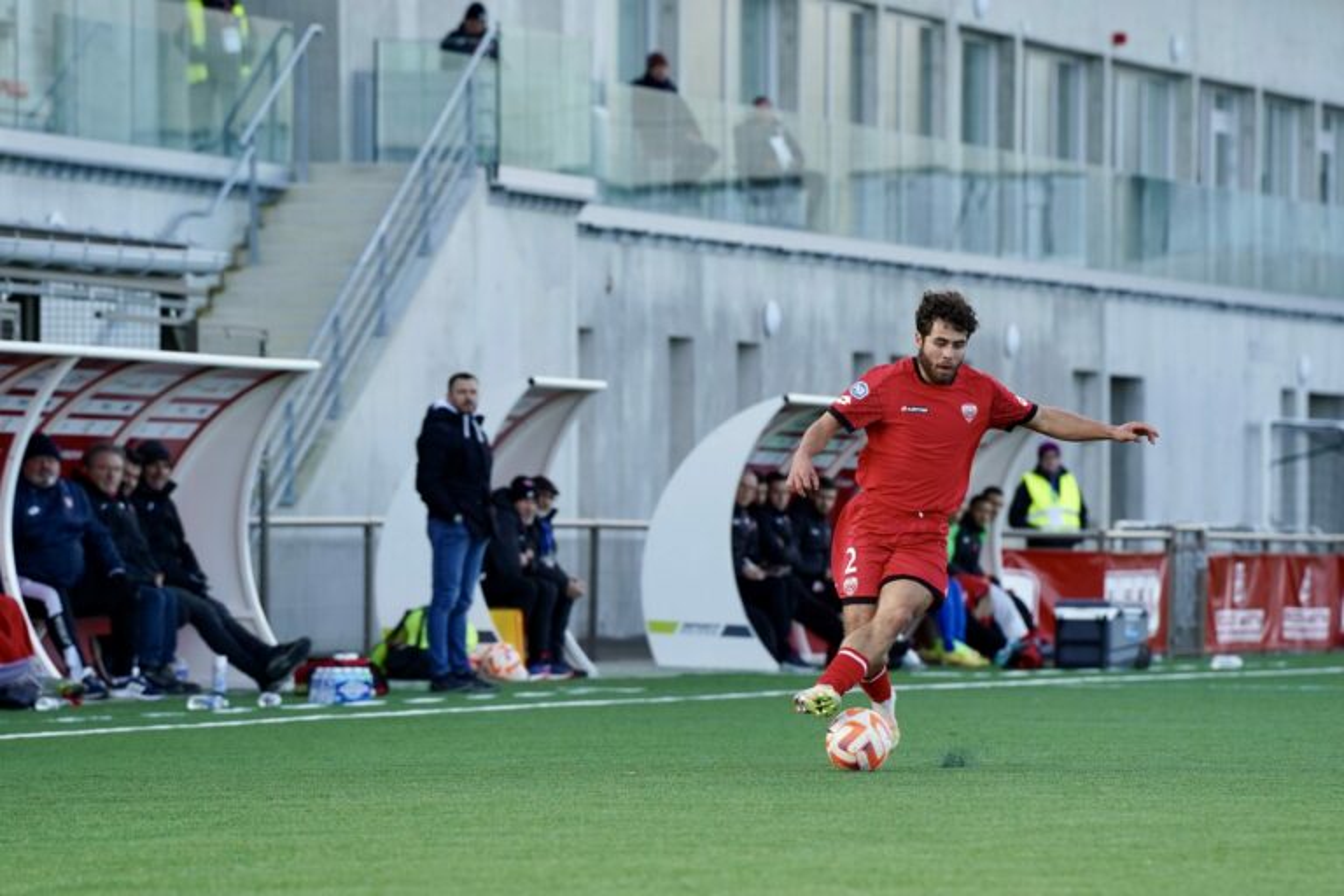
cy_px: 448
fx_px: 6719
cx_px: 672
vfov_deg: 7.6
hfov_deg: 11.4
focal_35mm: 180
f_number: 4
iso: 640
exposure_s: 1/1250
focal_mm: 180
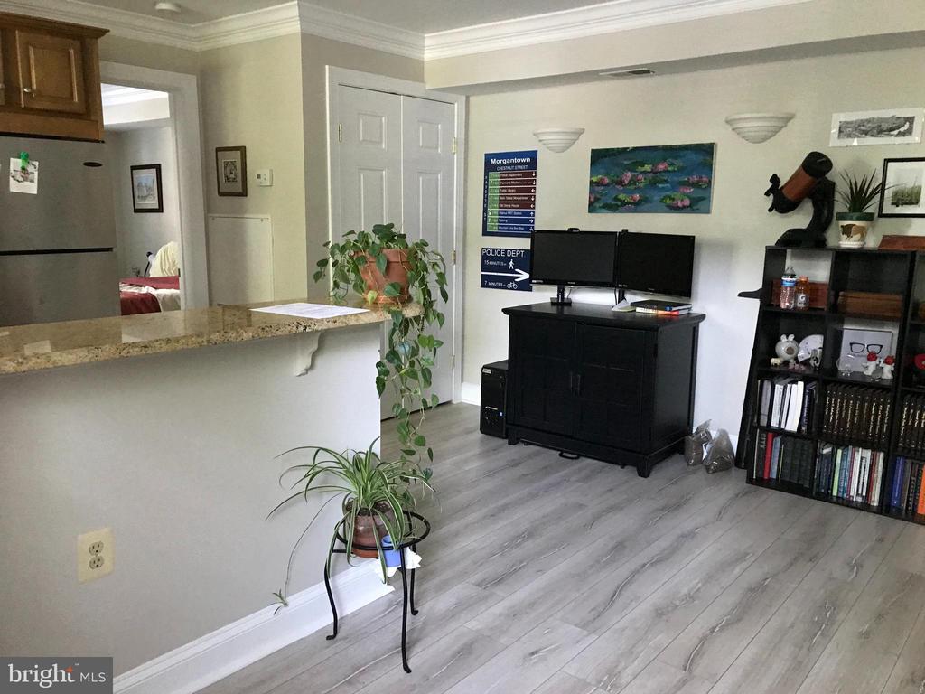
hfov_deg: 63.4
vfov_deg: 49.7
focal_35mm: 28
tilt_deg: -10.2
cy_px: 347
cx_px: 462
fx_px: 748
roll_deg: -0.5
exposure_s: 1/7
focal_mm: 3.99
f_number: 1.8
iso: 100
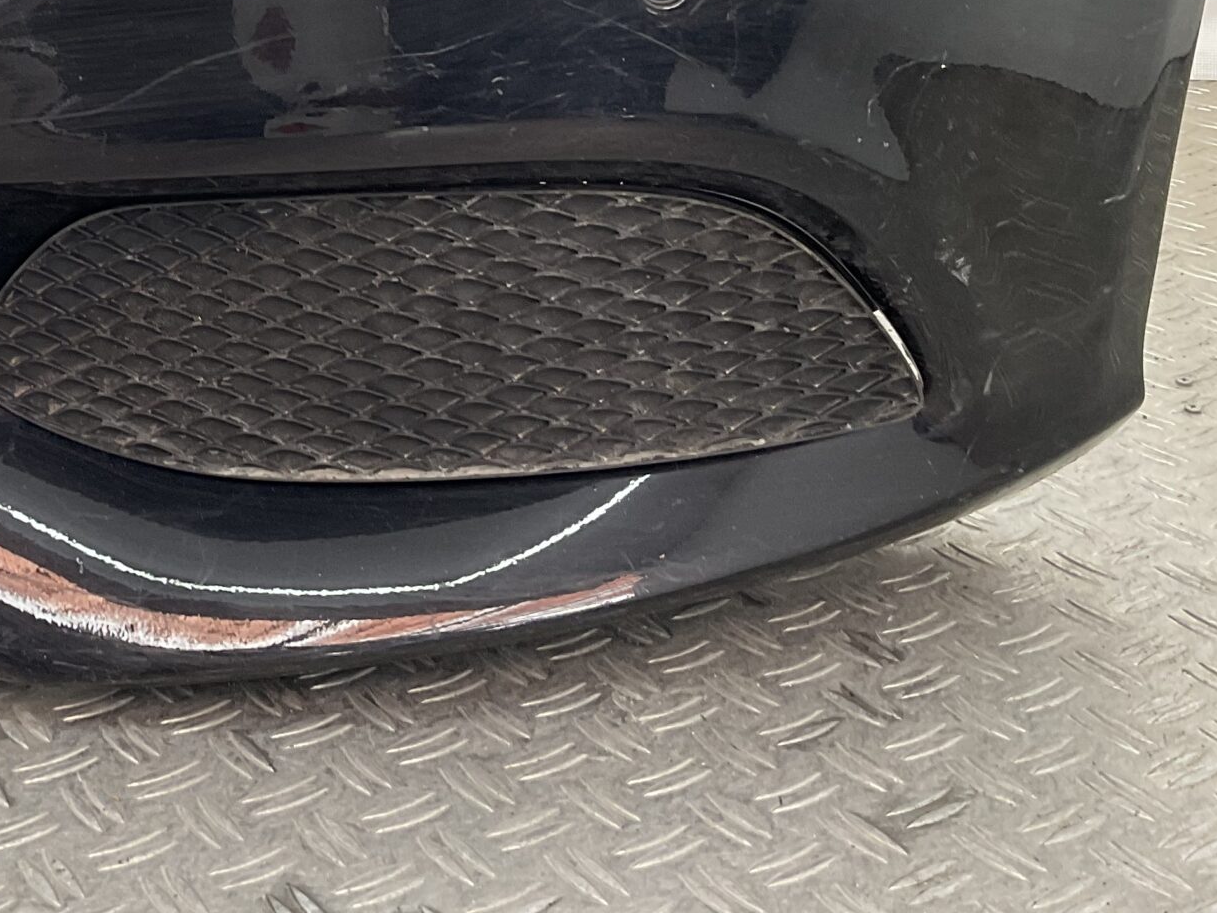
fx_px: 2145
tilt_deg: -14.0
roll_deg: +1.0
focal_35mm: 61
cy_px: 17
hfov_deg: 30.6
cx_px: 179
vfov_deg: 23.1
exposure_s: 1/120
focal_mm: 3
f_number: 1.8
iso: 40
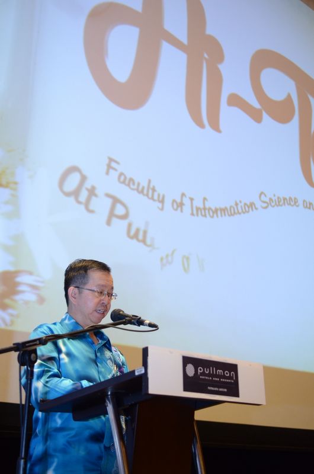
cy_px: 237
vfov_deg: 41.2
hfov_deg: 28.0
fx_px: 631
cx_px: 157
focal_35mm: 48
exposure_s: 1/60
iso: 1600
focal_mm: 32
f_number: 2.8
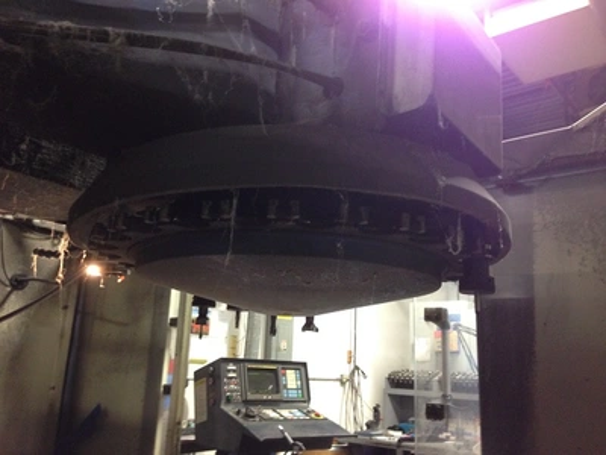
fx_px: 578
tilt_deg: +14.9
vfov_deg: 42.9
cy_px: 228
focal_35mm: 33
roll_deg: -2.3
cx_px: 303
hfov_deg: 55.4
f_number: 2.4
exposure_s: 1/20
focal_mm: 4.12
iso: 200
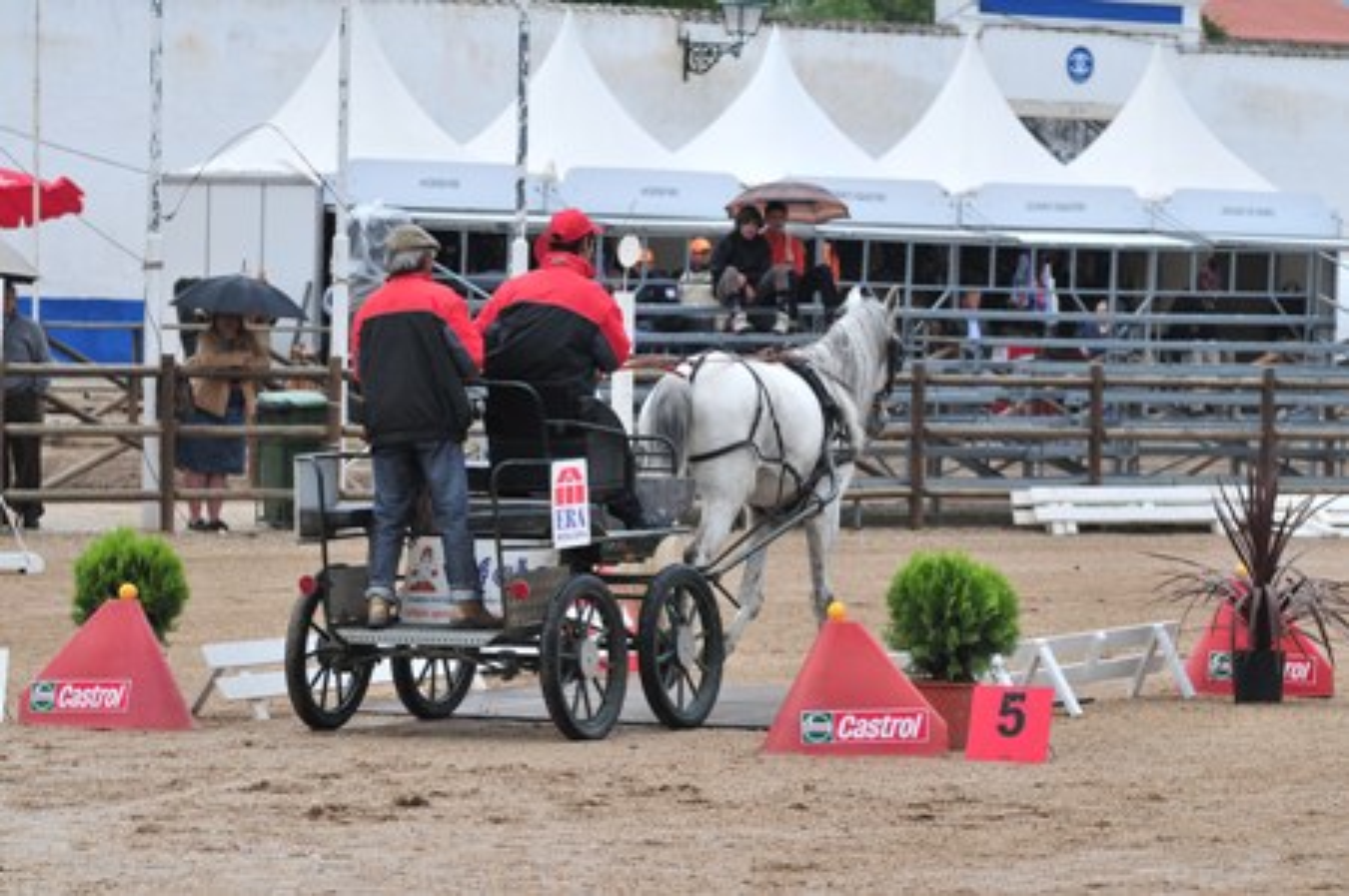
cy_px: 448
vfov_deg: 7.3
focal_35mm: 188
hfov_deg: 11.0
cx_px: 674
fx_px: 7018
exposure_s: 1/640
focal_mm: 125
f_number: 4.5
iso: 400
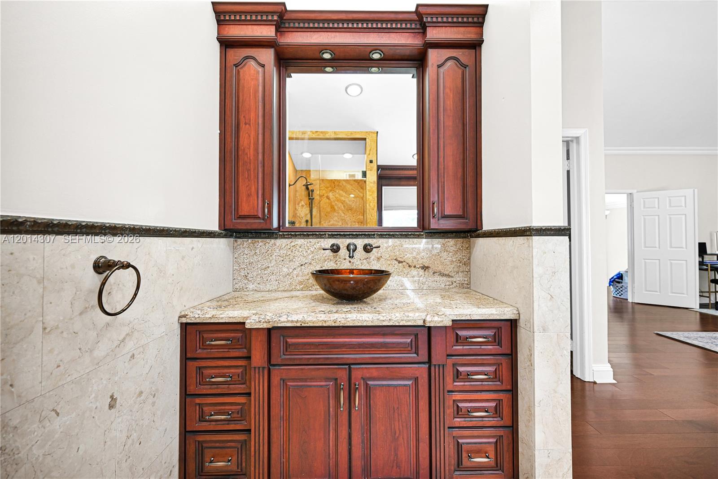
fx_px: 279
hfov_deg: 104.2
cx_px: 359
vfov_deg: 81.3
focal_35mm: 14
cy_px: 240
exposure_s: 1/15
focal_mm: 14
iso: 160
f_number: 4
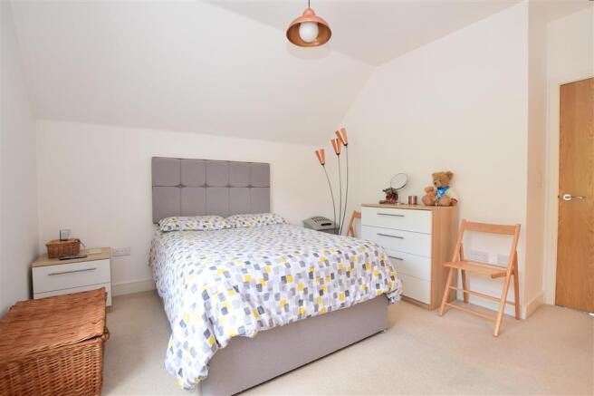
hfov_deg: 100.4
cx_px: 297
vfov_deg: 77.3
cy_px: 198
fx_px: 247
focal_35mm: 15
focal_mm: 10
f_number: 5.6
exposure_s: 1/8
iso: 400
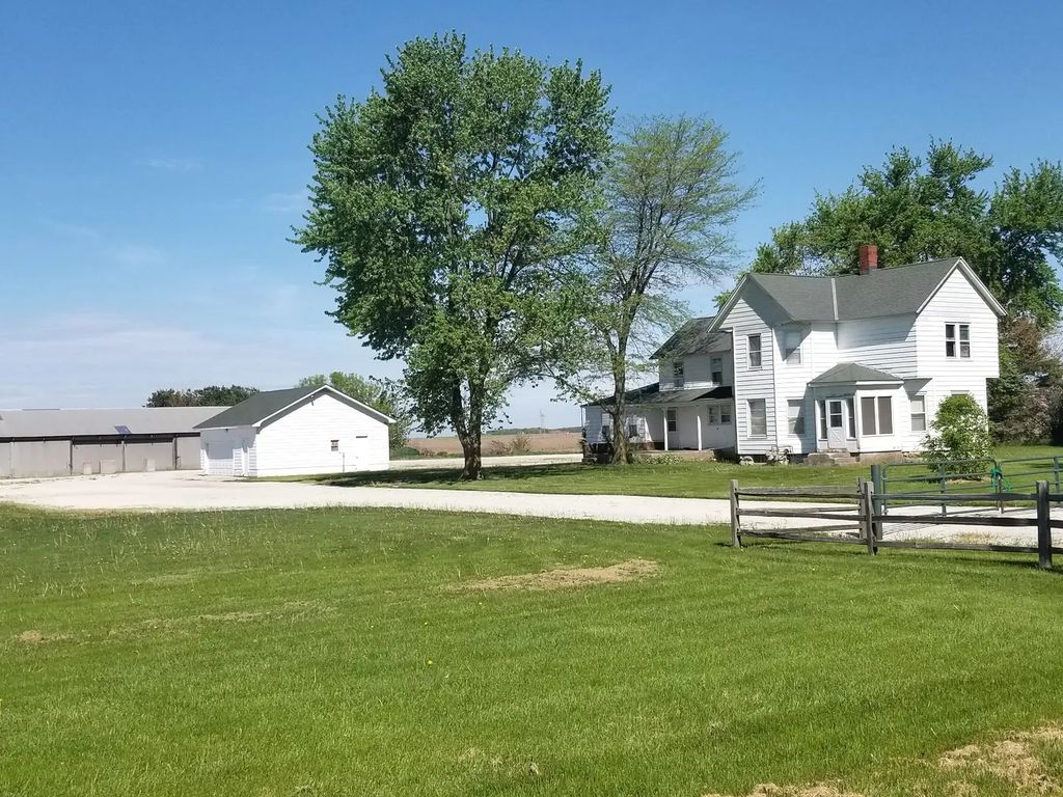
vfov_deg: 53.1
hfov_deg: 67.3
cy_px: 398
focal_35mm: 26
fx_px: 798
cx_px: 532
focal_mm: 4.3
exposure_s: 1/4176
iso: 50
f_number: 1.7
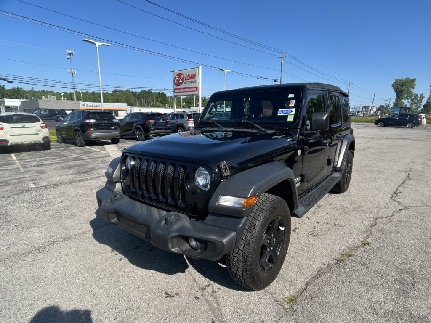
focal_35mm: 26
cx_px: 216
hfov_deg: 67.3
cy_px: 162
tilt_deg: -11.0
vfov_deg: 53.1
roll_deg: -1.3
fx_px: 324
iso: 50
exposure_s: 1/2695
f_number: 1.5
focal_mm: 5.7
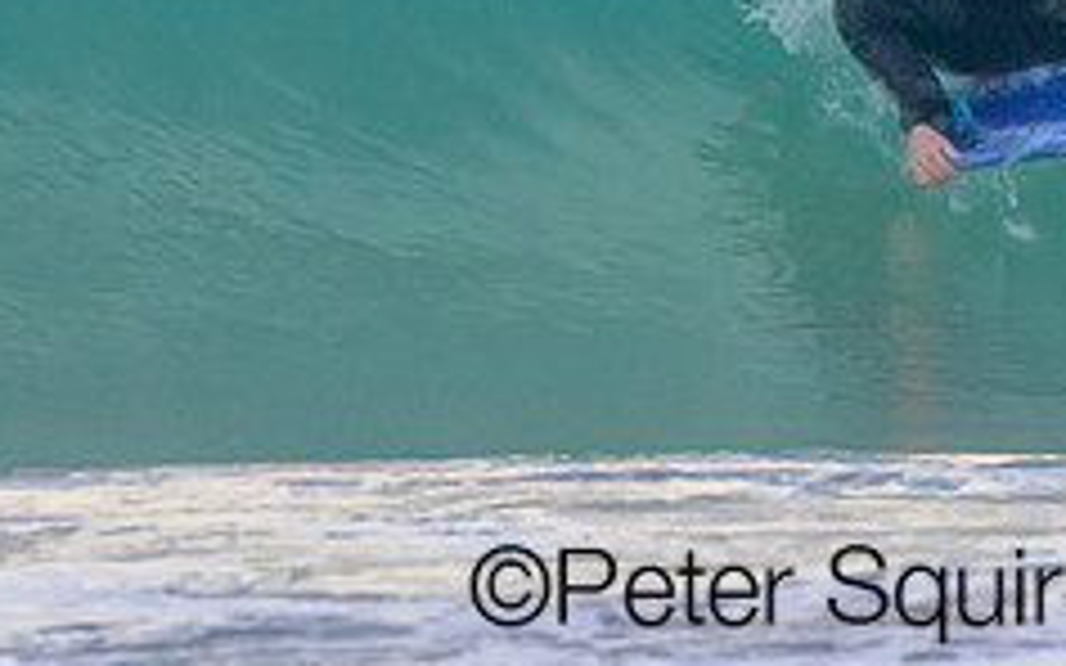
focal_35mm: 2490
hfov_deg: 0.8
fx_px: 72322
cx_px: 819
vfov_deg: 0.5
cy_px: -160
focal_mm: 1000
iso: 2800
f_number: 11
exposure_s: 1/2000
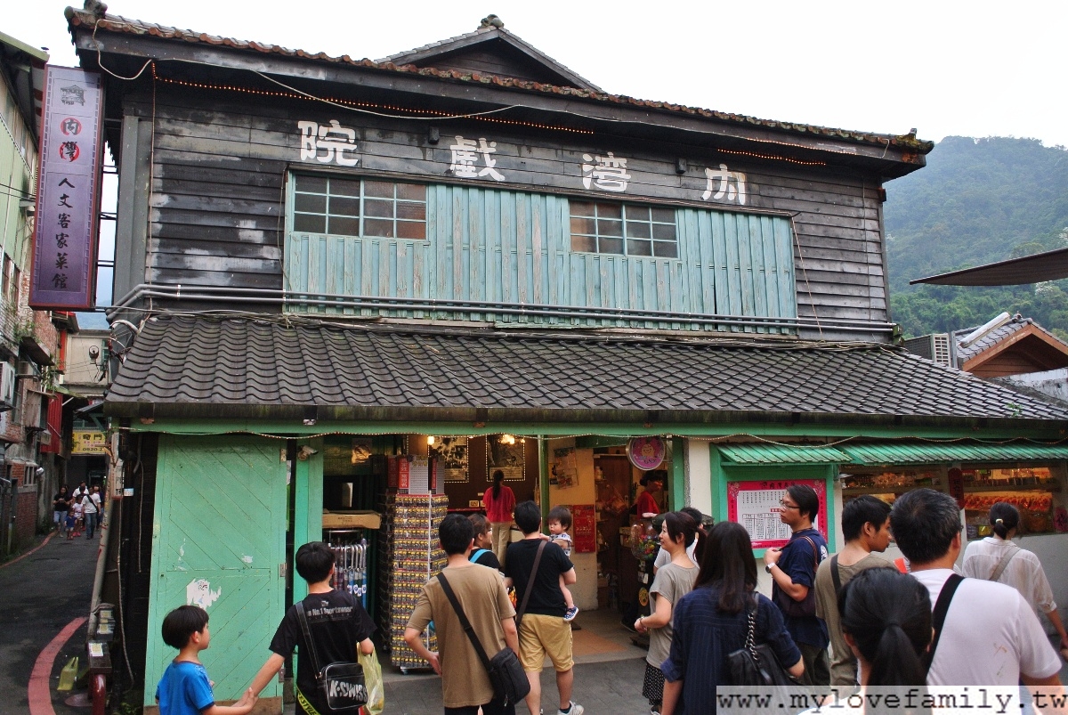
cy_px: 358
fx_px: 802
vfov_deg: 48.0
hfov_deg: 67.3
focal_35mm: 27
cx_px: 534
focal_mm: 10
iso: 200
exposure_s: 1/100
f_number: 2.8
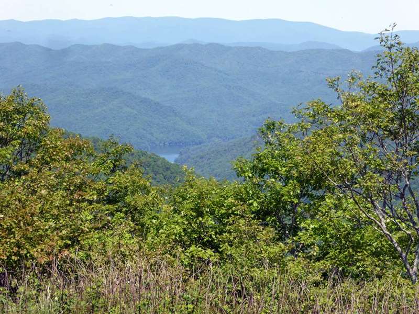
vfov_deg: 10.4
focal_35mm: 143
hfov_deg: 13.8
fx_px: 1731
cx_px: 210
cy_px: 157
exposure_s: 1/250
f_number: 5.4
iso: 100
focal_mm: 25.6
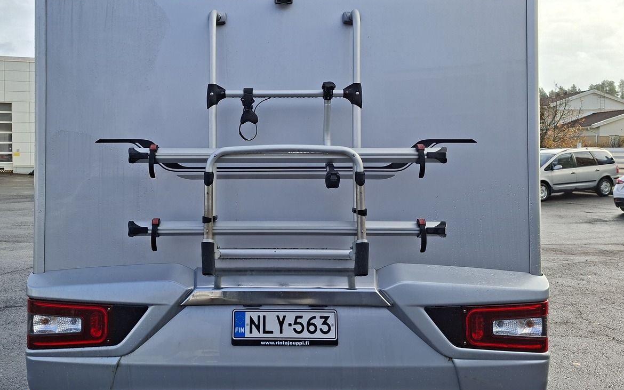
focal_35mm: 30
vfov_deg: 41.7
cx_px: 273
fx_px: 510
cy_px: 165
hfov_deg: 62.7
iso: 50
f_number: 1.8
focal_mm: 5.54
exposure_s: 1/1368
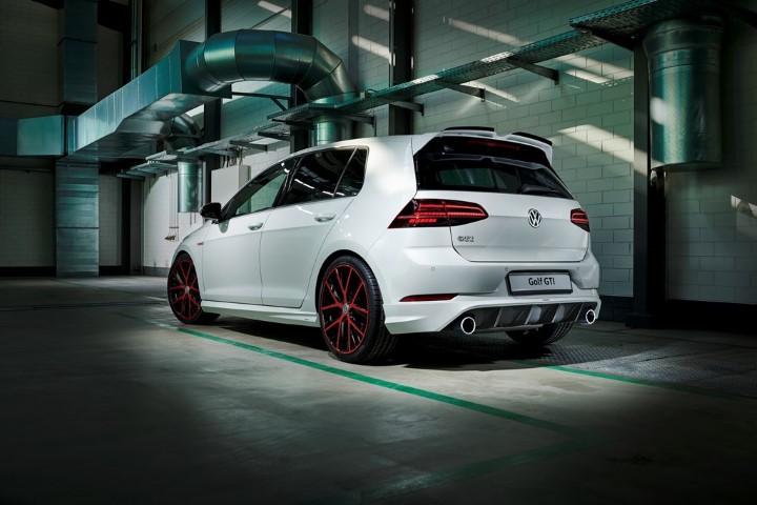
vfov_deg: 37.9
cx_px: 378
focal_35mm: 35
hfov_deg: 54.4
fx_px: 736
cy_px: 252
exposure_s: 1/20
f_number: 10
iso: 64
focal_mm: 35
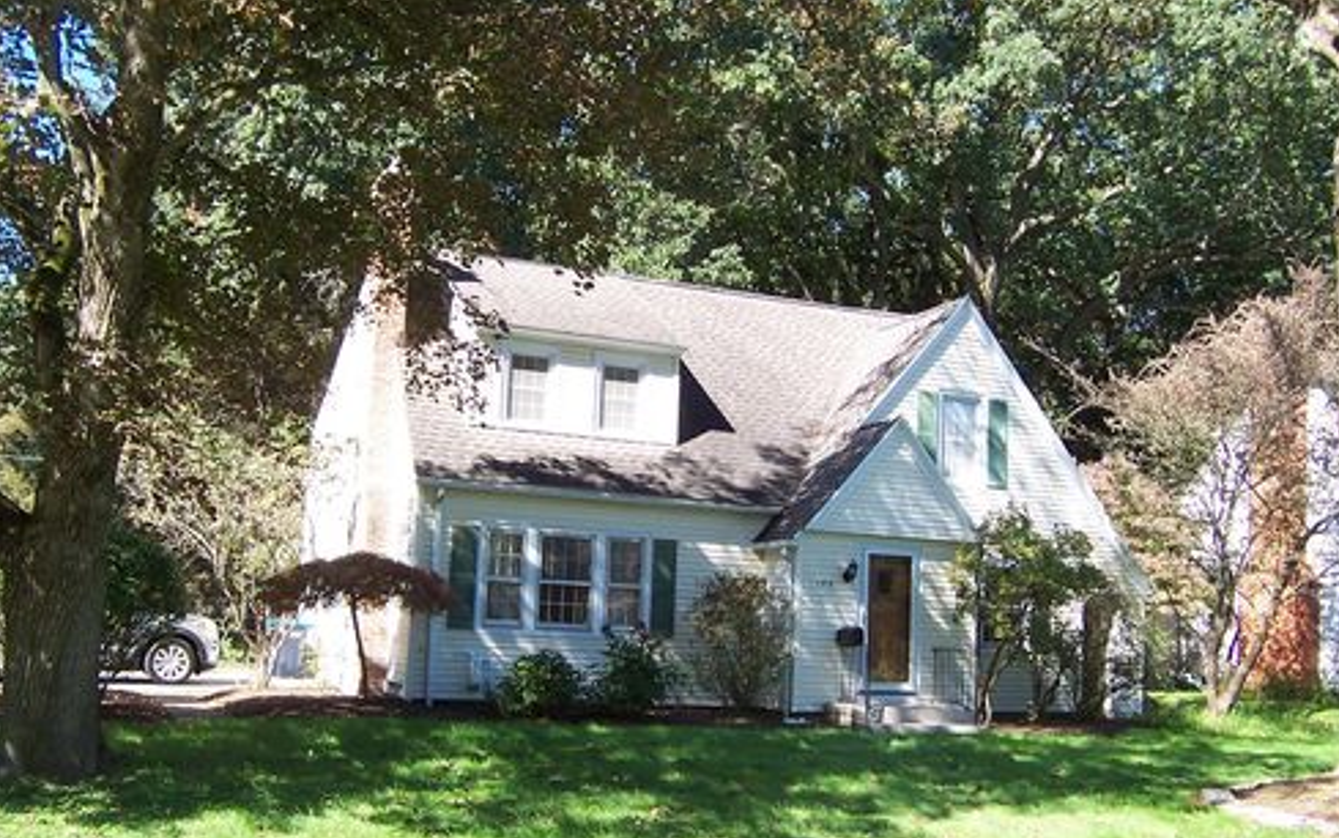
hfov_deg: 50.4
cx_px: 676
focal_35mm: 39
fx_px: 1424
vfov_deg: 32.7
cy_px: 486
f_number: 3.4
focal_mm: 5.6
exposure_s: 1/180
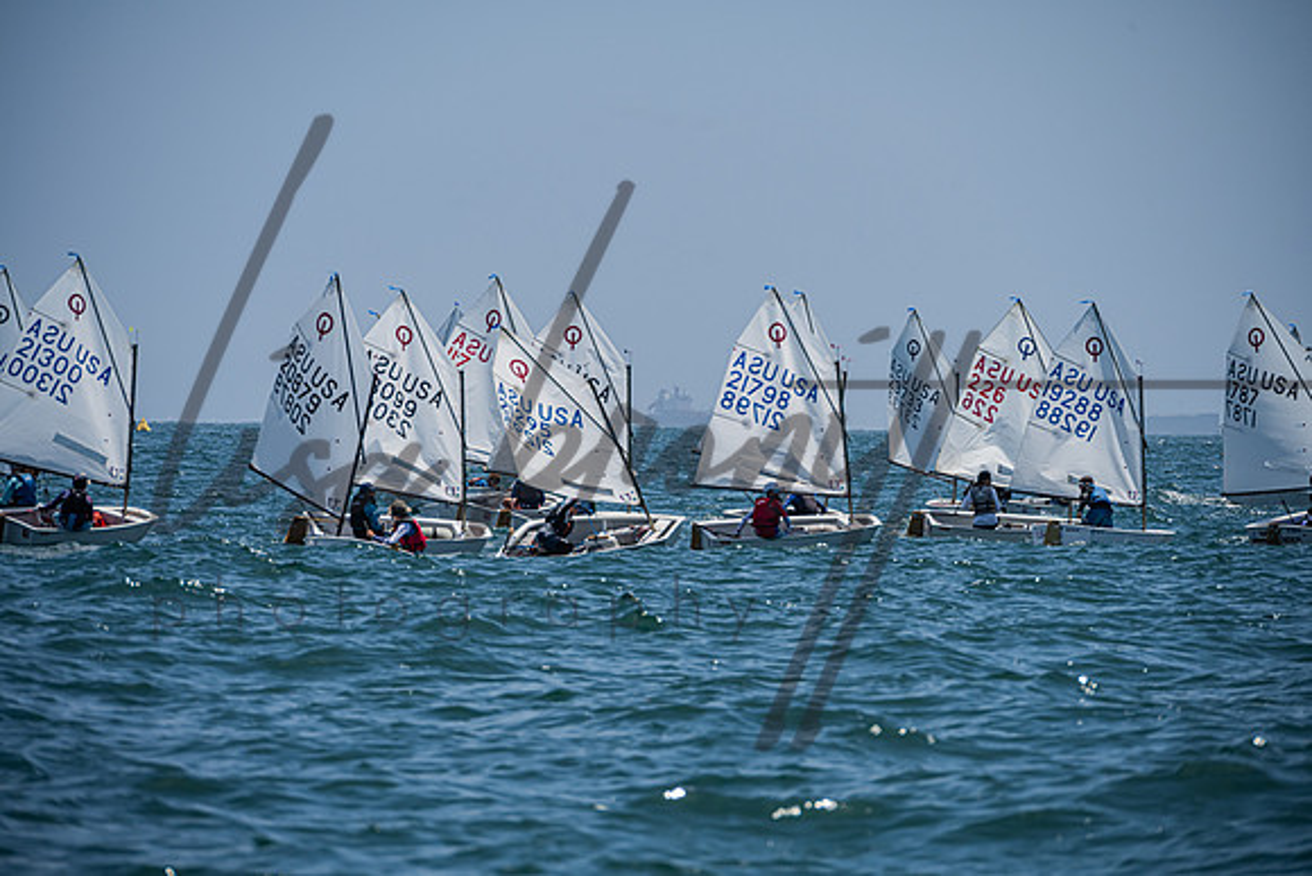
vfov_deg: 5.3
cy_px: 438
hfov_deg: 7.9
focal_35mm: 260
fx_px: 9477
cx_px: 656
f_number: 8
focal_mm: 260
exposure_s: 1/1600
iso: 250
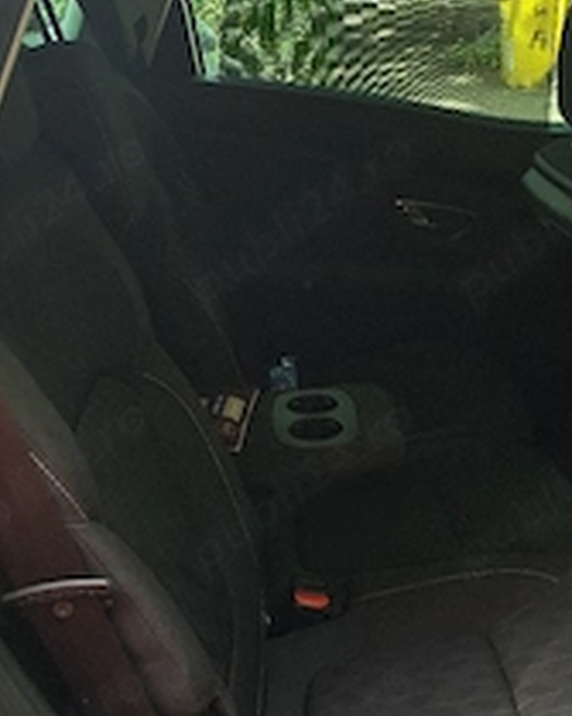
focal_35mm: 43
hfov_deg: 34.6
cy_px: 528
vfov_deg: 41.8
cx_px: 370
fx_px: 911
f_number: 1.8
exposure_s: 1/100
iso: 80
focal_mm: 5.54
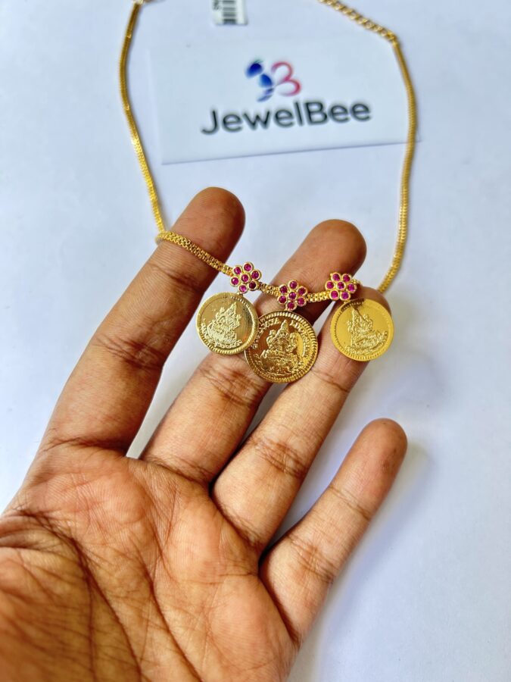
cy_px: 341
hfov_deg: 53.1
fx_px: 512
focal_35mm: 26
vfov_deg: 67.3
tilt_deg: -69.9
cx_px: 256
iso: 80
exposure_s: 1/50
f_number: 1.5
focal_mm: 5.7
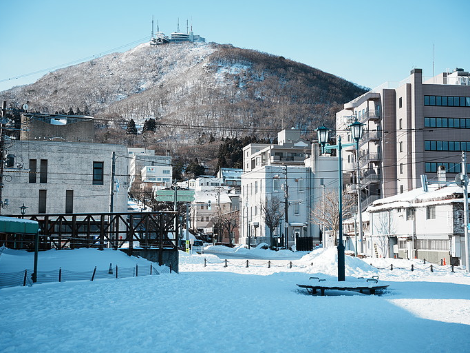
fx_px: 769
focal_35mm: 57
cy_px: 175
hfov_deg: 34.0
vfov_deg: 25.8
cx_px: 236
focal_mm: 51.6
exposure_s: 1/2500
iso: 125
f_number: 2.8
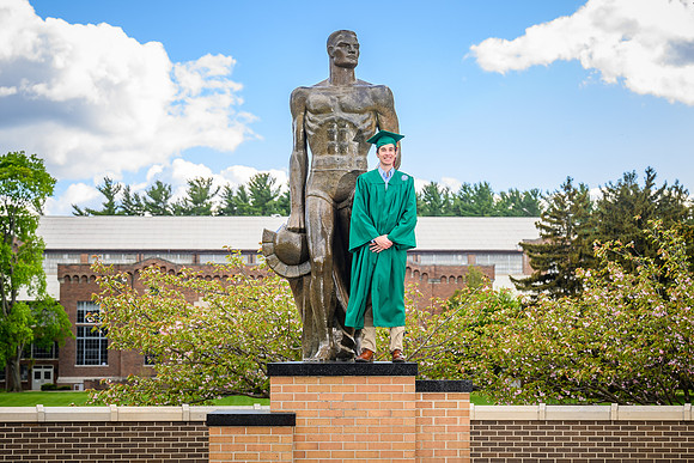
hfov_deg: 23.1
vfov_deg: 15.5
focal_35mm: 88
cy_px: 216
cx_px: 386
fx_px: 1700
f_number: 5.6
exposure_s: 1/200
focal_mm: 77
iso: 100
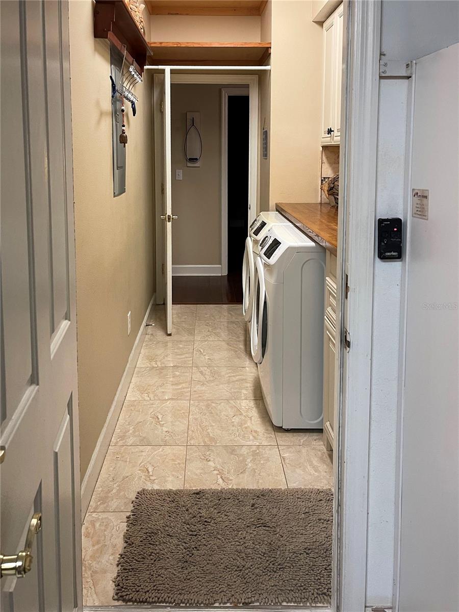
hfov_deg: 54.9
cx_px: 230
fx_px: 442
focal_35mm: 25
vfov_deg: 69.4
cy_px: 306
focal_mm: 5.1
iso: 200
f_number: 1.6
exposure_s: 1/60
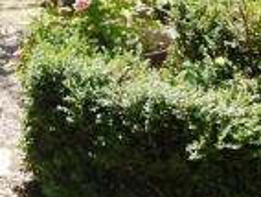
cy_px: -98
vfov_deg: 15.2
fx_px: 680
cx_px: 20
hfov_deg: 21.2
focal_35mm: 90
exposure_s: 1/640
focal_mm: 4
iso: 125
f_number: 3
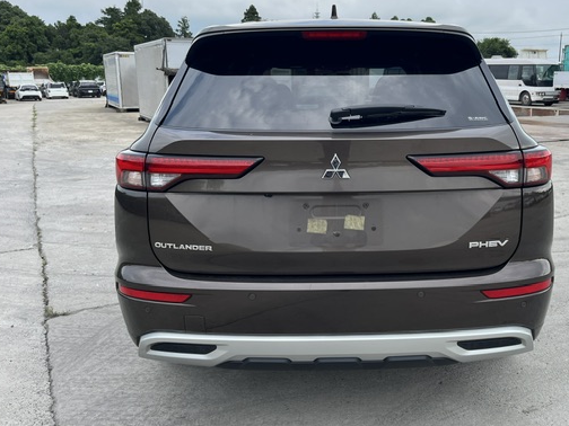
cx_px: 344
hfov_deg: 54.9
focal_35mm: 33
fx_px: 542
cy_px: 194
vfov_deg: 42.9
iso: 50
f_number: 1.6
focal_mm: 5.1
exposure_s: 1/1129
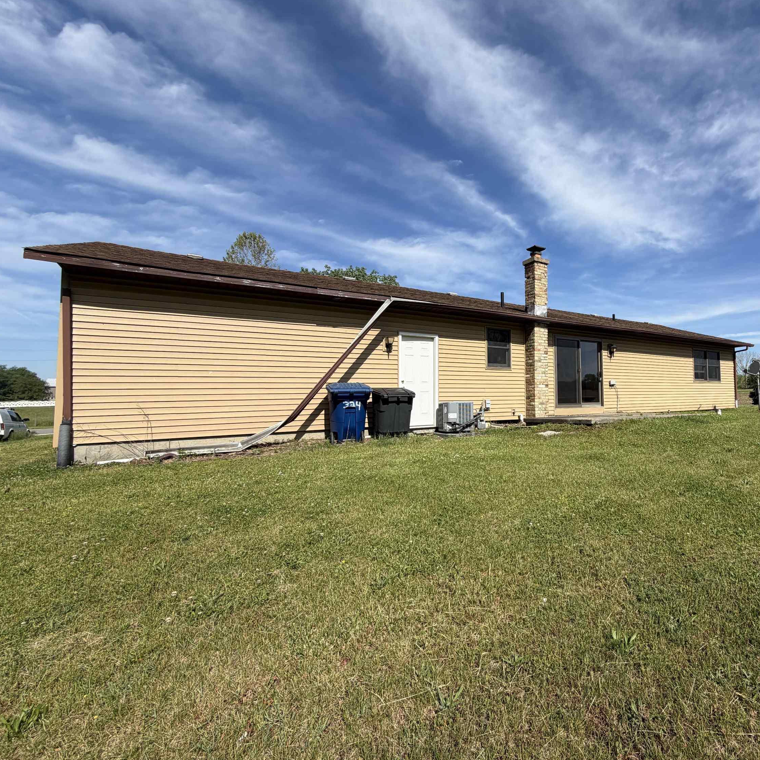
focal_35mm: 17
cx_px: 519
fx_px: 422
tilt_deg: +3.6
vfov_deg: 84.0
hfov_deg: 80.6
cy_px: 372
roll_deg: +1.8
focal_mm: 2.22
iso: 20
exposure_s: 1/985
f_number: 2.2
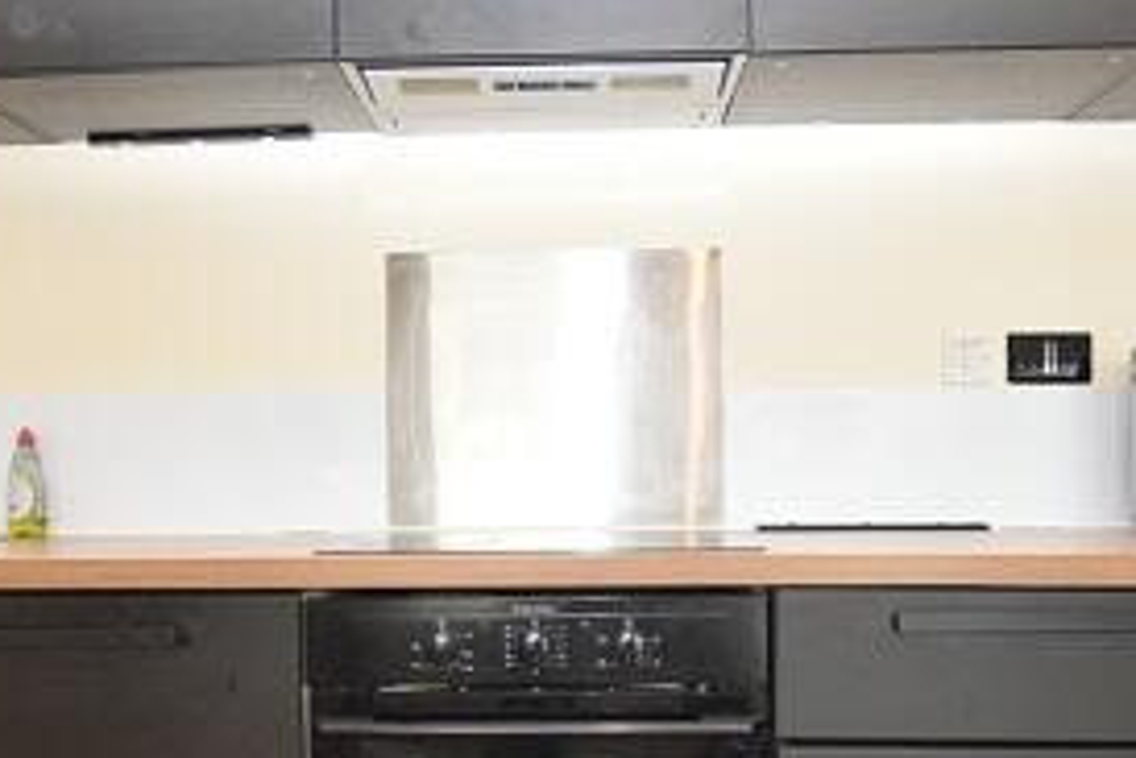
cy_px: 480
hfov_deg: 54.4
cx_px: 539
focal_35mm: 35
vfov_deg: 37.6
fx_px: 1105
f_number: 4.5
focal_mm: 10
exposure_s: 1/80
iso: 800
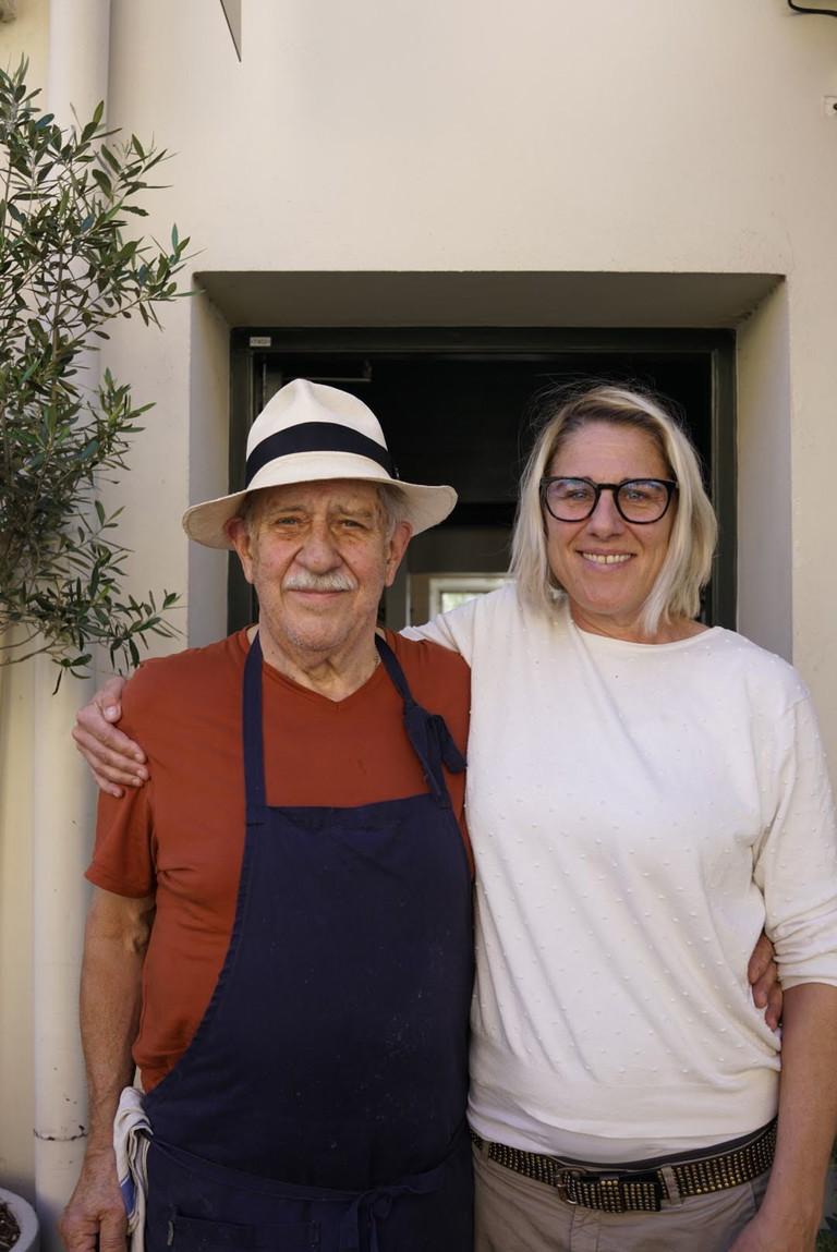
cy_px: 626
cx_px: 418
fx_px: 1218
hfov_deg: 37.9
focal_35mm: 35
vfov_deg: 54.4
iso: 200
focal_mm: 35
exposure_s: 1/160
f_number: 5.6
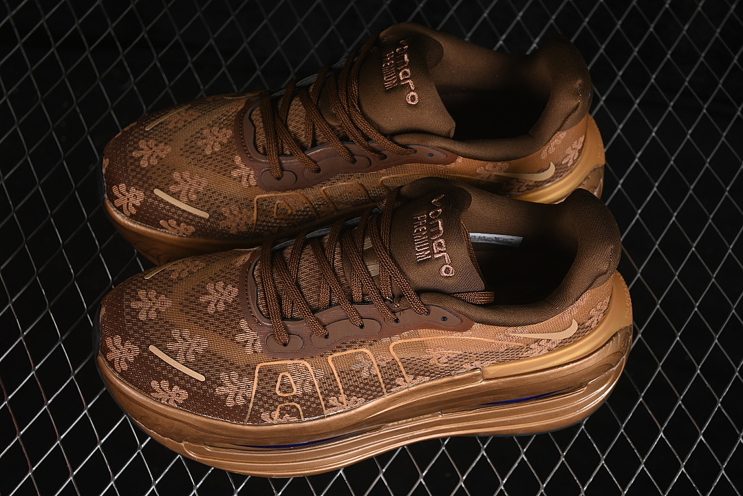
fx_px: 1548
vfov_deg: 18.2
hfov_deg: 27.0
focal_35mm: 75
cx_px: 372
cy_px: 248
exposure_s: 1/60
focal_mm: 50
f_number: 6.3
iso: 160
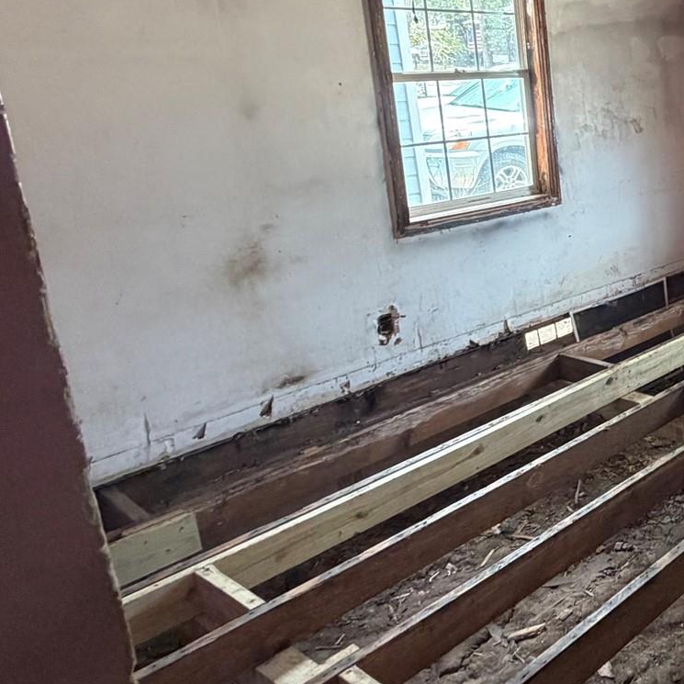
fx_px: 760
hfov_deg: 35.8
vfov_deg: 47.4
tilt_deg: -11.6
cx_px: 853
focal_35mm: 34
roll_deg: +1.2
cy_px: 211
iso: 320
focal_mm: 2.22
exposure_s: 1/65
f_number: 2.2
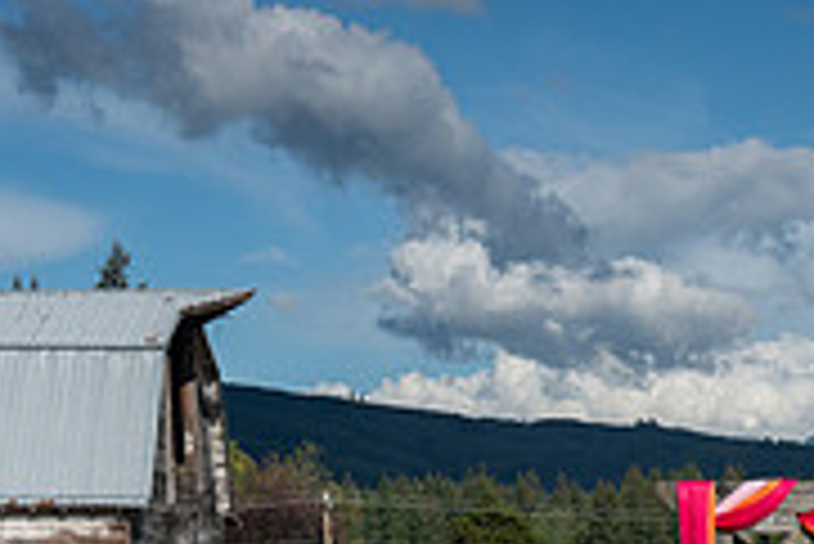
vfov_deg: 11.8
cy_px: 762
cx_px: 890
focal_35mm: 112
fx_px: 2534
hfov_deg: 17.6
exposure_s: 1/8000
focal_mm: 35
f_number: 4.5
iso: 400
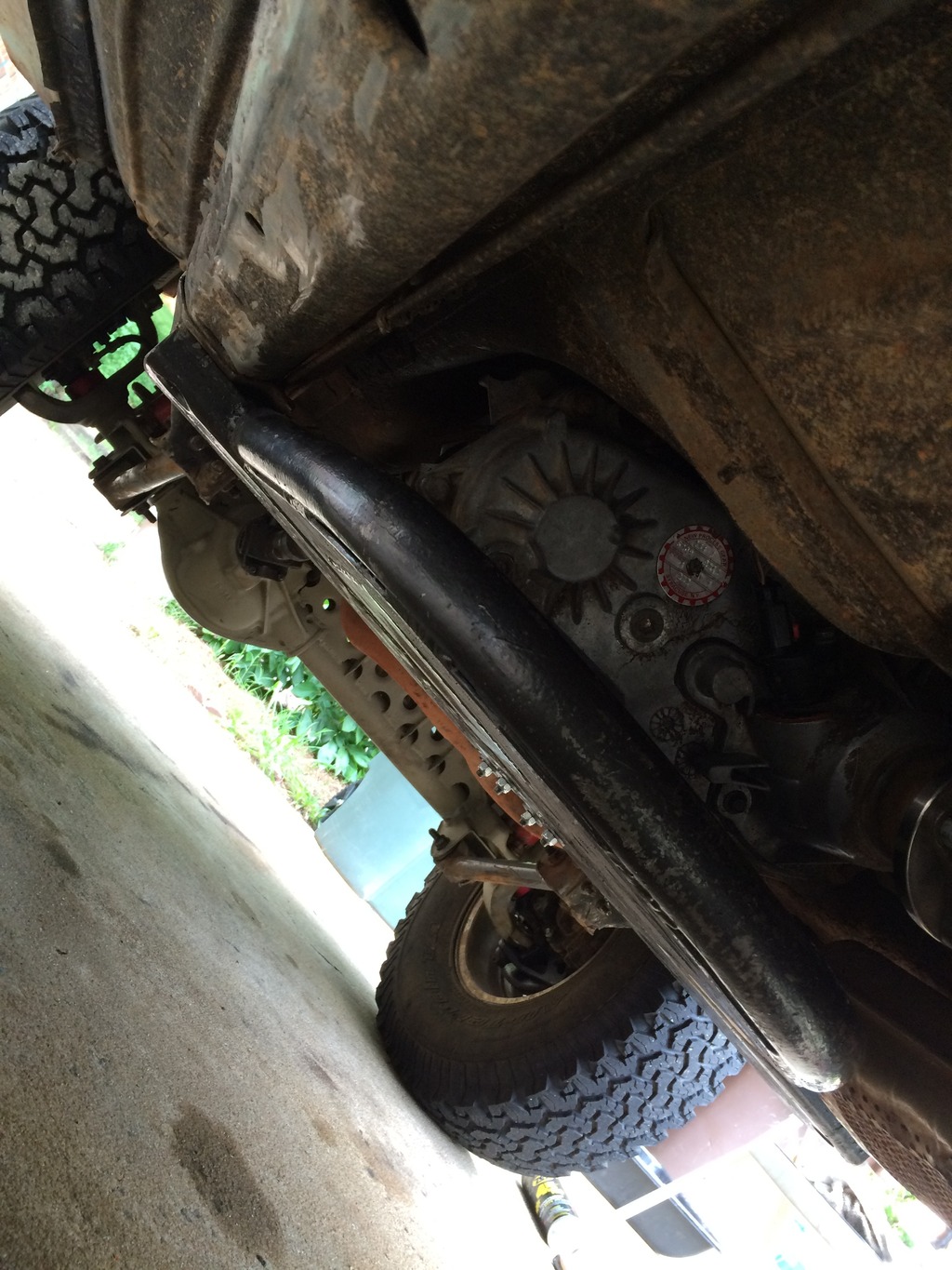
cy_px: 635
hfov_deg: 48.2
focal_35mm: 29
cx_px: 476
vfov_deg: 61.7
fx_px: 1063
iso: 50
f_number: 2.2
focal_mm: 4.15
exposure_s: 1/30
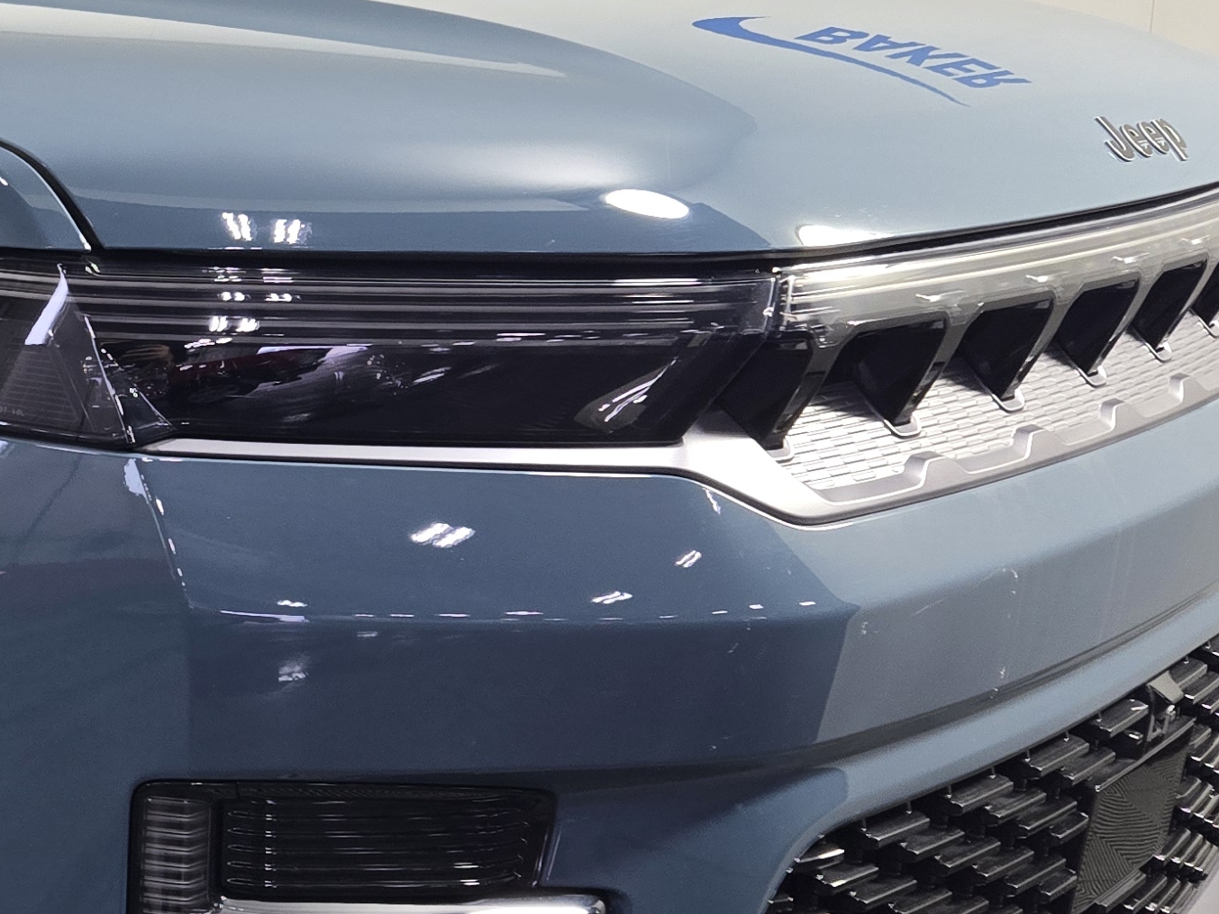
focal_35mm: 68
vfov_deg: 21.6
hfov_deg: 25.6
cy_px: 518
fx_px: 2395
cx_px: -240
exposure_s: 1/120
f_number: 1.8
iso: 100
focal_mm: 5.4
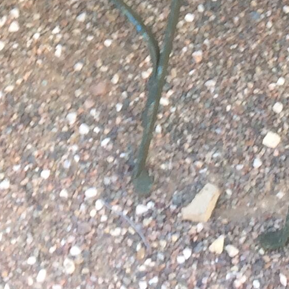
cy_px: -315
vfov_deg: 10.7
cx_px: 190
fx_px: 1398
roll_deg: -3.6
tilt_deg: -32.9
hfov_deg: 11.8
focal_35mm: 148
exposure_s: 1/50
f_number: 2.2
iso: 40
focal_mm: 4.15
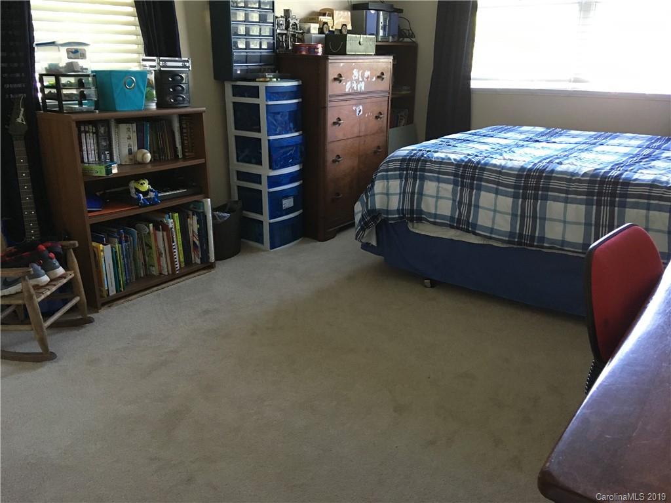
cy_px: 252
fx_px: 562
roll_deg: +0.5
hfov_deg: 61.7
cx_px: 336
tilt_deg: -20.0
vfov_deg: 48.2
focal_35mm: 29
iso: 200
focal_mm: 4.15
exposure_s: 1/24
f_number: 2.2
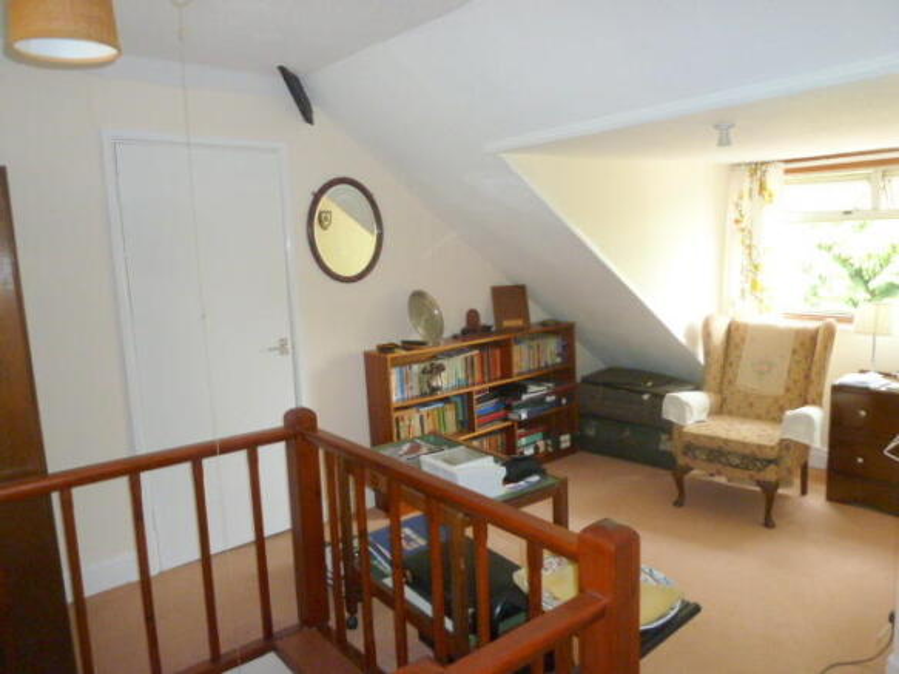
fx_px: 649
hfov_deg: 69.4
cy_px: 337
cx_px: 450
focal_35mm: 25
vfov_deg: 54.9
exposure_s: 1/30
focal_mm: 4.1
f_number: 3.3
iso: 320
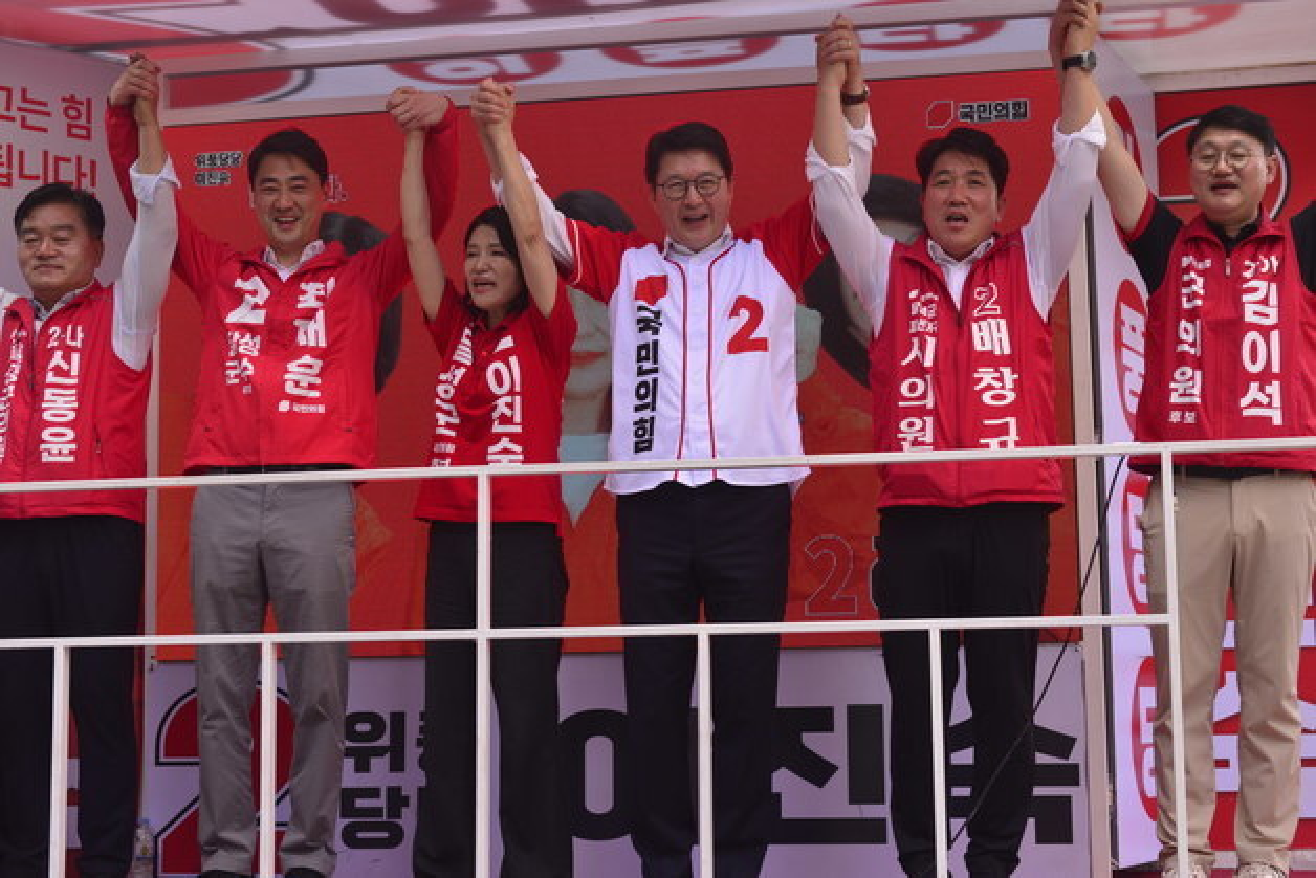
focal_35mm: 62
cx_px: 658
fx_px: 2267
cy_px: 439
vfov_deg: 21.9
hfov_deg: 32.4
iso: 200
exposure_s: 1/160
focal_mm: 62
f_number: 7.1
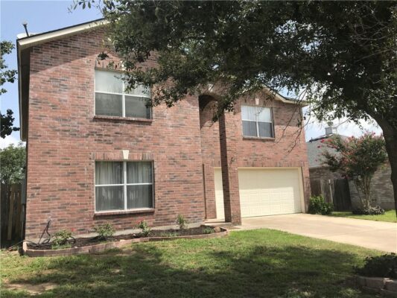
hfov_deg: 63.4
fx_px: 321
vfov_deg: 49.8
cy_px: 149
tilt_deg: +9.9
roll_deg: +4.1
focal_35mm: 28
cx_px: 198
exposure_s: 1/1842
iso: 20
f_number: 1.8
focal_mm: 3.99
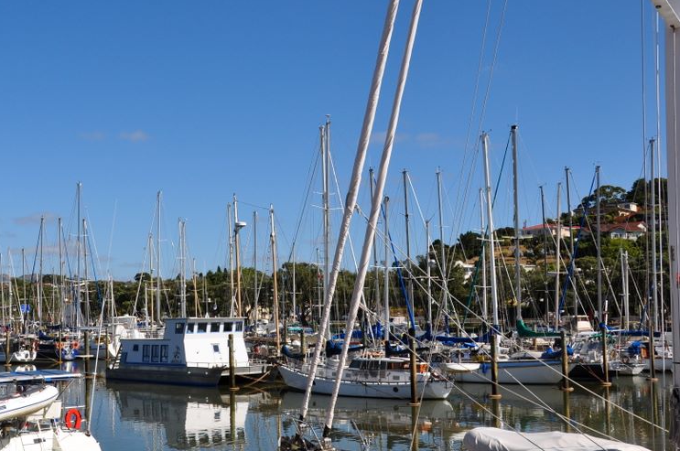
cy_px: 250
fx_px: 975
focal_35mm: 52
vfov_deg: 26.0
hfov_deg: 37.9
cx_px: 215
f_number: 11
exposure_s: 1/400
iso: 200
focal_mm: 25
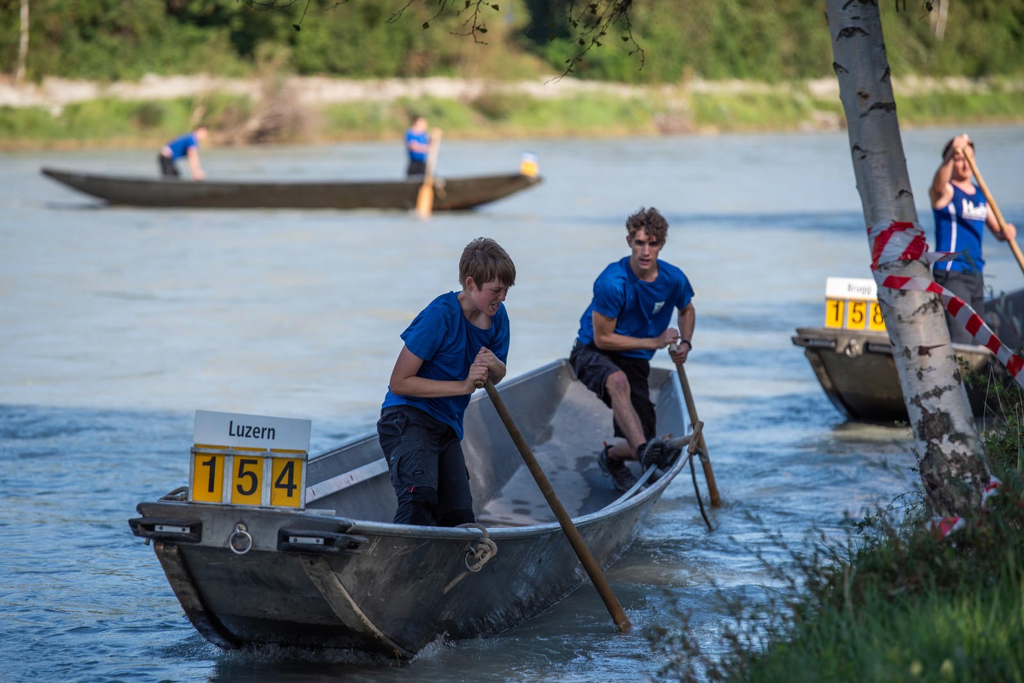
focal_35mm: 200
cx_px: 512
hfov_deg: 10.3
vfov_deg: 6.9
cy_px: 342
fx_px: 5691
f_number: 4
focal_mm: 200
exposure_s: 1/1600
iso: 200
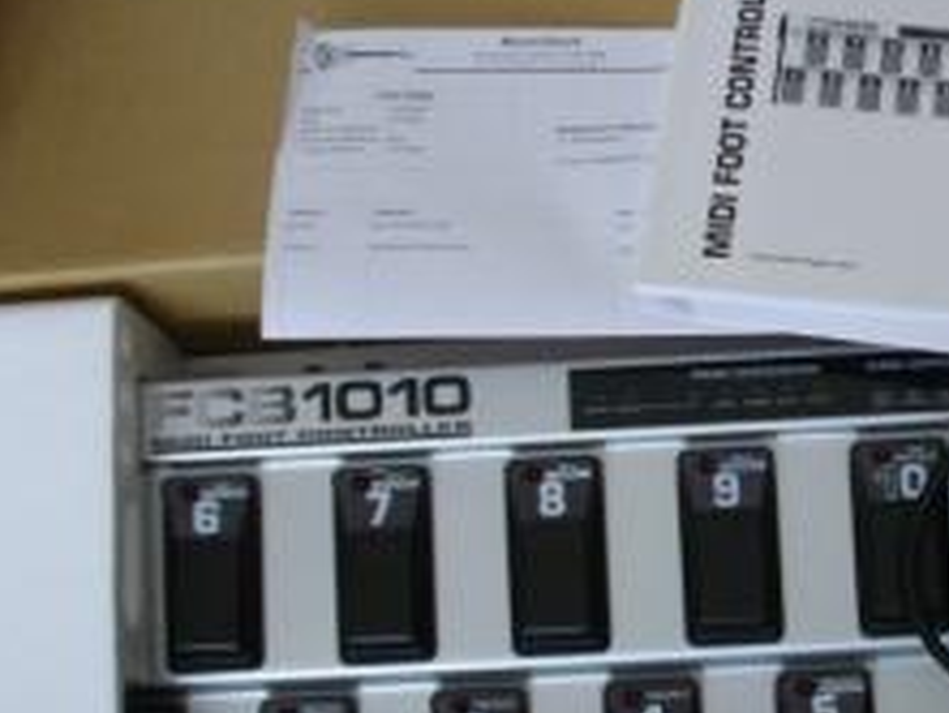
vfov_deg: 19.7
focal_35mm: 75
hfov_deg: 25.1
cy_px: 382
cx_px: 880
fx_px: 2057
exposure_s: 1/80
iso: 200
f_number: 2.8
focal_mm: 6.2
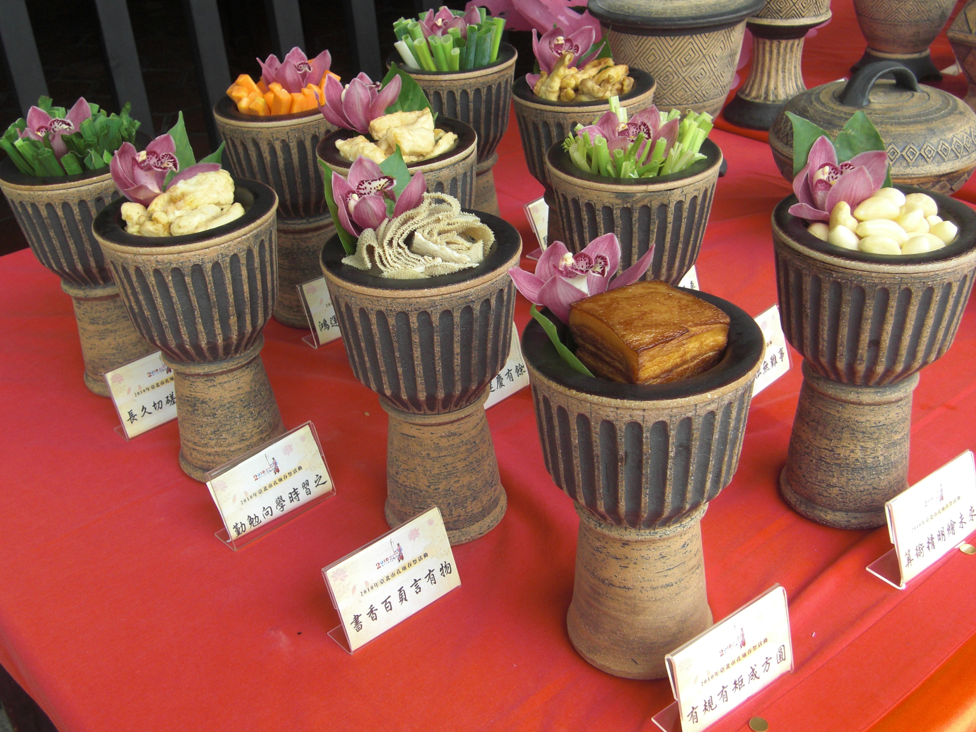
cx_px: 495
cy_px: 360
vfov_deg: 36.0
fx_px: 1128
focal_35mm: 40
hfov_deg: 46.8
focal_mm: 6.9
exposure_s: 1/125
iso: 100
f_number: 3
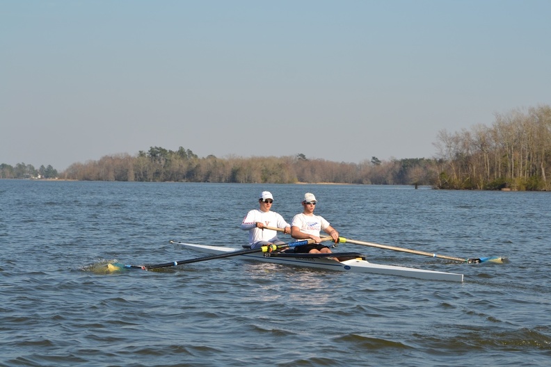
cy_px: 184
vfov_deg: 12.2
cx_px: 276
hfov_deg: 18.2
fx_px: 1722
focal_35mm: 112
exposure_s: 1/500
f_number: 5.6
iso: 110
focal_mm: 75
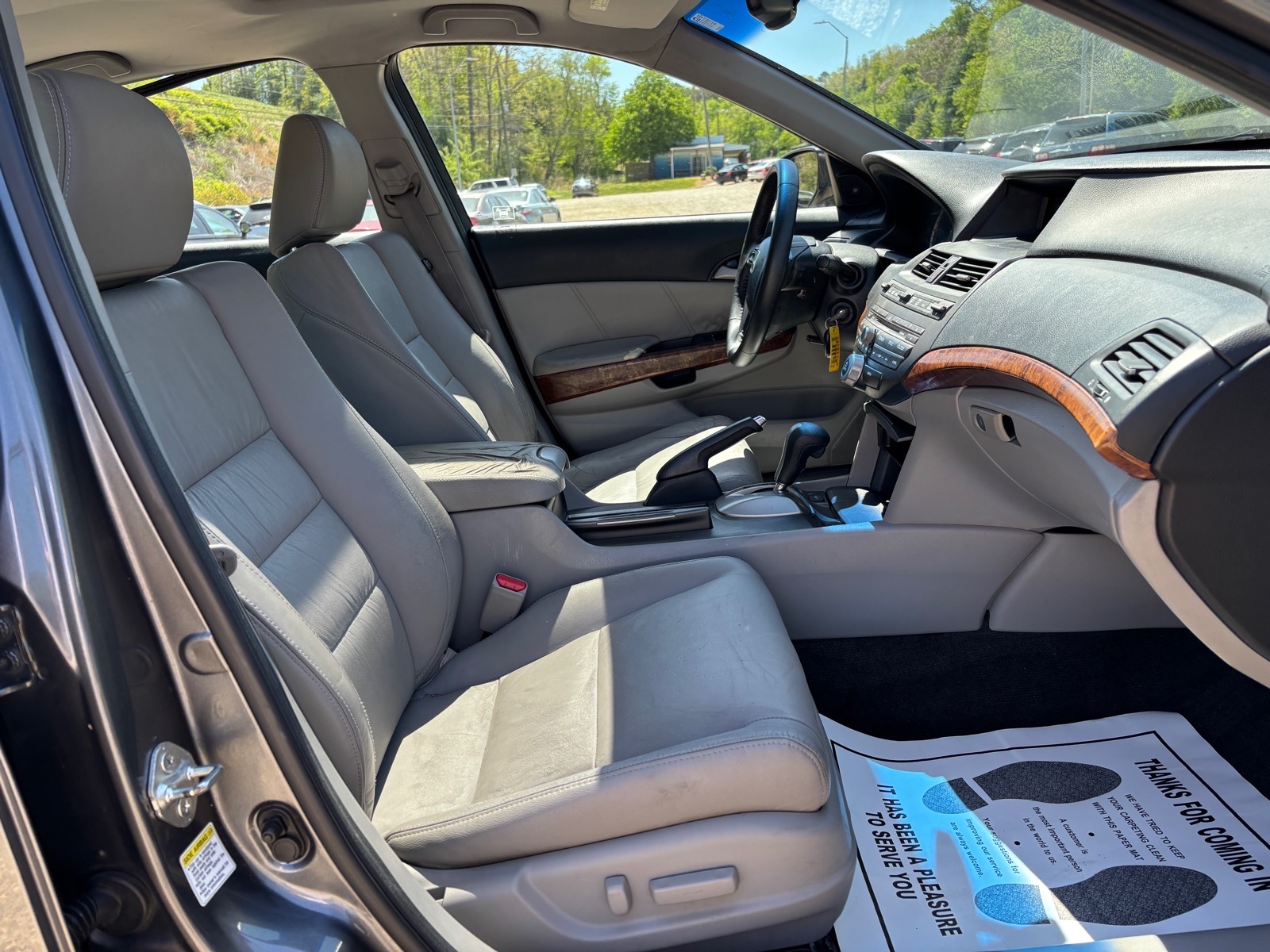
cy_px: 476
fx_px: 954
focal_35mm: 26
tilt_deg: -15.8
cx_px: 635
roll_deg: +3.5
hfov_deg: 67.3
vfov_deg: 53.1
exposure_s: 1/419
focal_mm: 5.96
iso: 50
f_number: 1.6
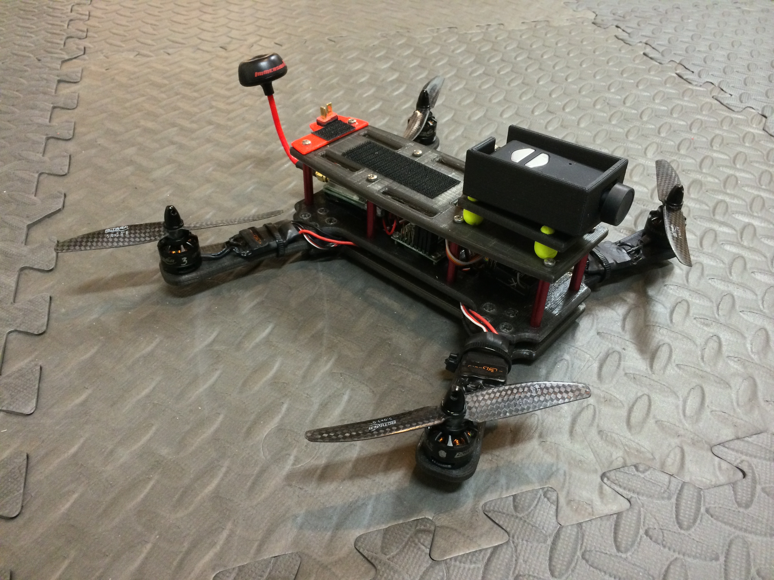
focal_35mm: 30
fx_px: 671
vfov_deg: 46.8
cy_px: 290
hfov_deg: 60.0
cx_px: 387
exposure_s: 1/30
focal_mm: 4.12
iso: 250
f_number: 2.2
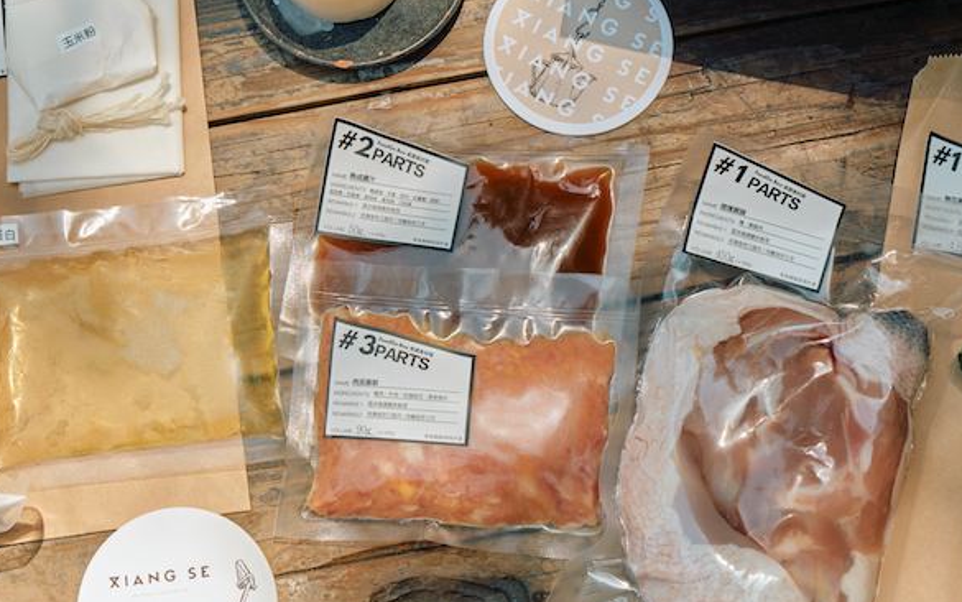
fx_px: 2046
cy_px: 141
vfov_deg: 16.6
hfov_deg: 26.5
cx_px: 530
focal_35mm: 78
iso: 160
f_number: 5.6
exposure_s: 1/200
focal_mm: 23.4
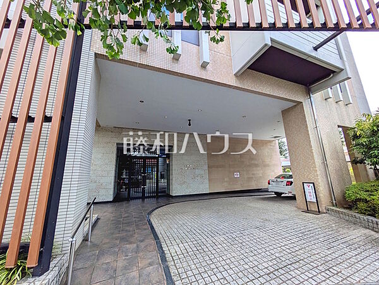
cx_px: 190
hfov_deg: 102.1
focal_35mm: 14
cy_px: 142
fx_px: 153
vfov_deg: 85.7
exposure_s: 1/509
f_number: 2.2
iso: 46
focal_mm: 1.83
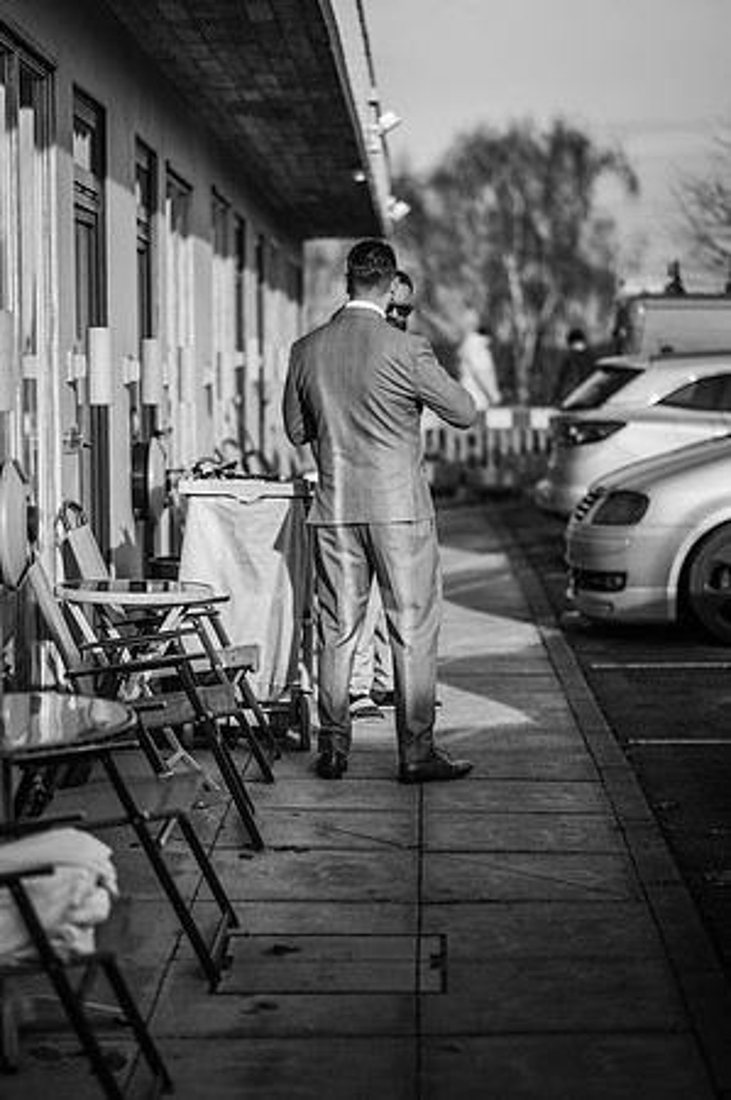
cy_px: 550
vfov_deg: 23.9
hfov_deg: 16.0
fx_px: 2595
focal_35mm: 85
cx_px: 366
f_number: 1.8
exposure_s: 1/4000
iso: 100
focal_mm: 85
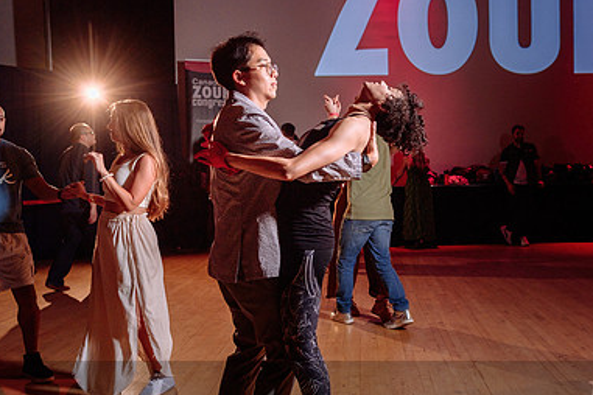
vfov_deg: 31.2
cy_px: 192
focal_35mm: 43
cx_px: 397
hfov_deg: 44.7
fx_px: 708
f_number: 2.8
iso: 800
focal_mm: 26
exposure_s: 1/60
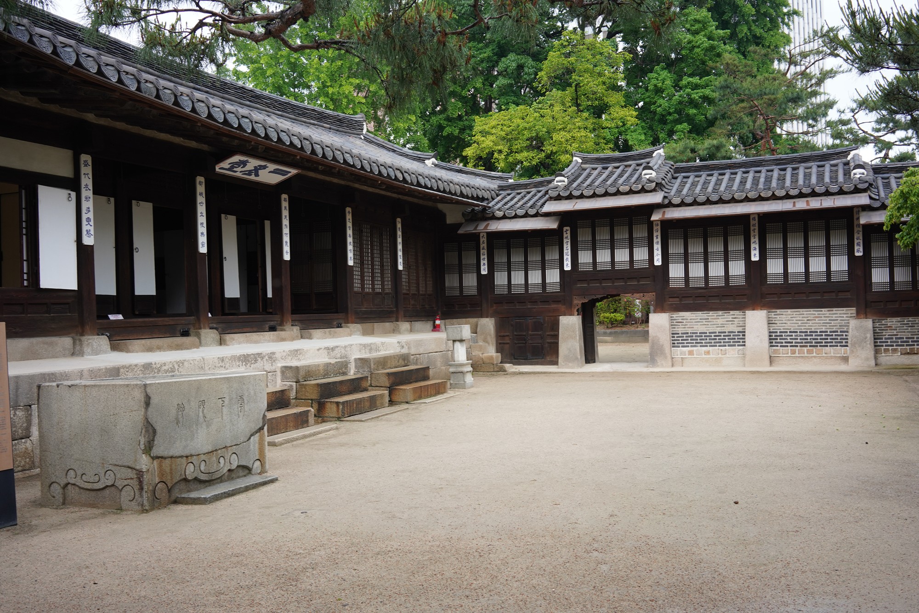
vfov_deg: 37.9
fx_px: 894
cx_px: 460
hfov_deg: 54.4
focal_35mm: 35
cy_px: 306
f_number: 6.3
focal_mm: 35
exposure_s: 1/100
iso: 400
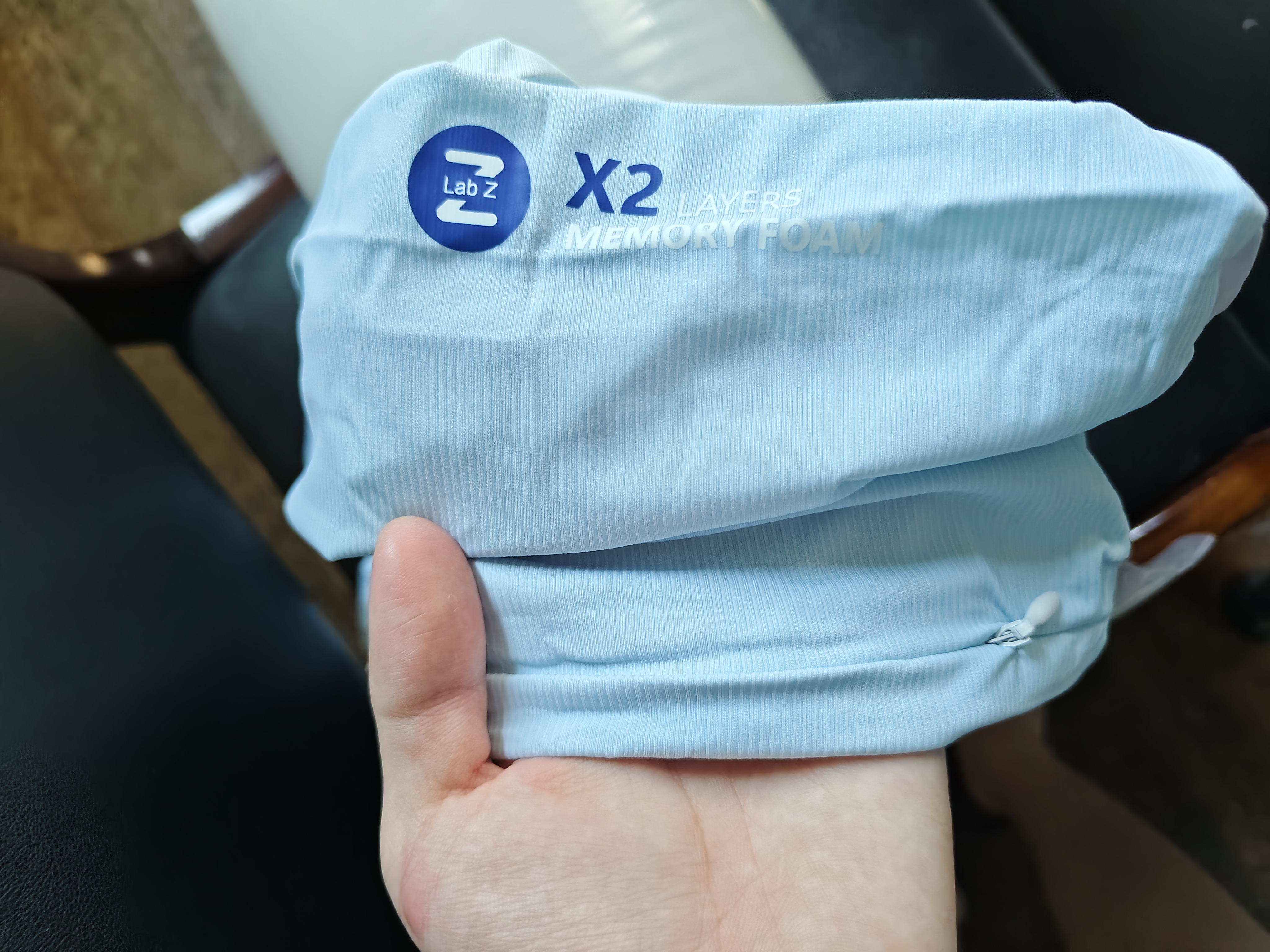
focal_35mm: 23
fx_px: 844
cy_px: 476
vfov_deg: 58.9
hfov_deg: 73.9
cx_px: 635
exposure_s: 1/510
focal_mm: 5.56
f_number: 1.88
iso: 2807
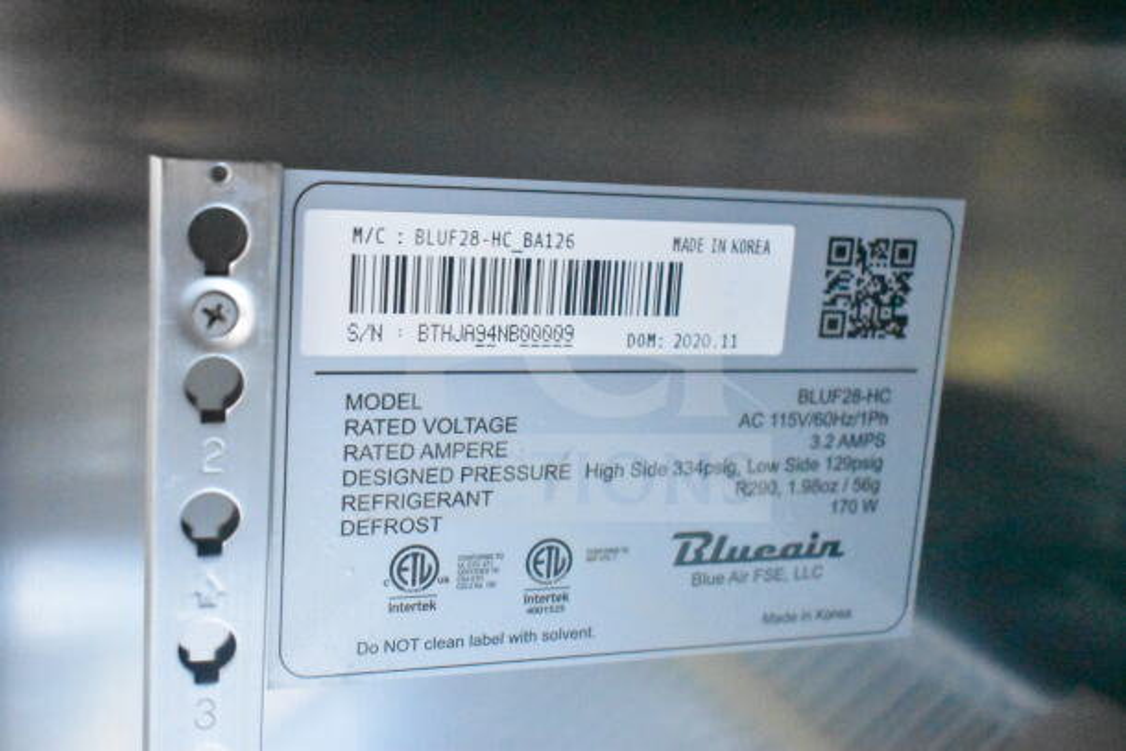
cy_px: 376
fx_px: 1408
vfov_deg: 29.9
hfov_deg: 43.6
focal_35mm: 45
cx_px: 563
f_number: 4.2
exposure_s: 1/13
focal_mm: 30
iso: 25600
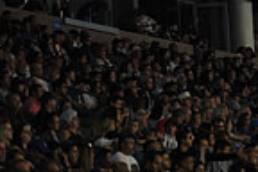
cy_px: 41
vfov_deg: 3.2
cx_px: 482
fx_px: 3038
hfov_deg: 4.8
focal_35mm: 424
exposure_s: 1/1250
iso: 1250
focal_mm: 105
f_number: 2.8
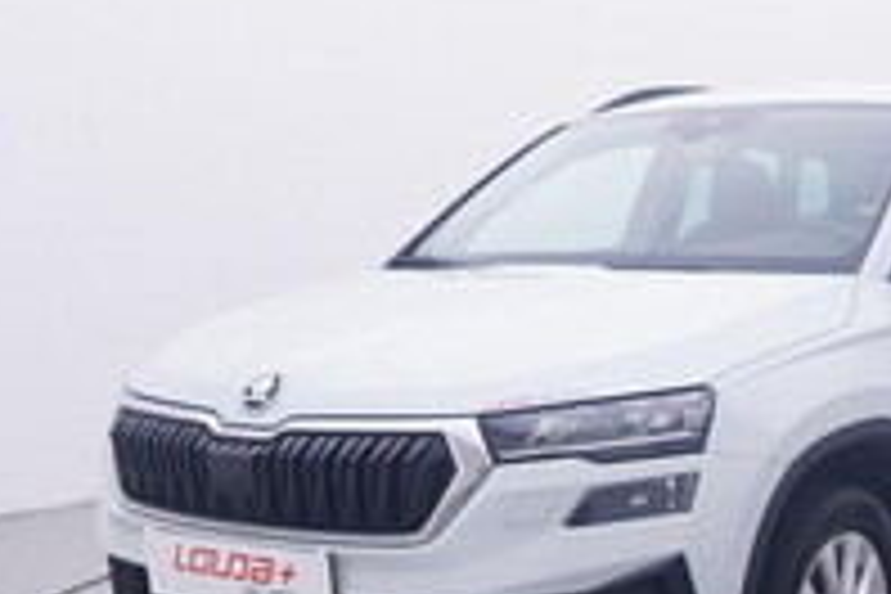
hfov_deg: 31.0
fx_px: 1544
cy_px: 650
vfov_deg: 20.8
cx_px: 767
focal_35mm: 62
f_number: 5
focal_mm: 15
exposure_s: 1/80
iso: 200
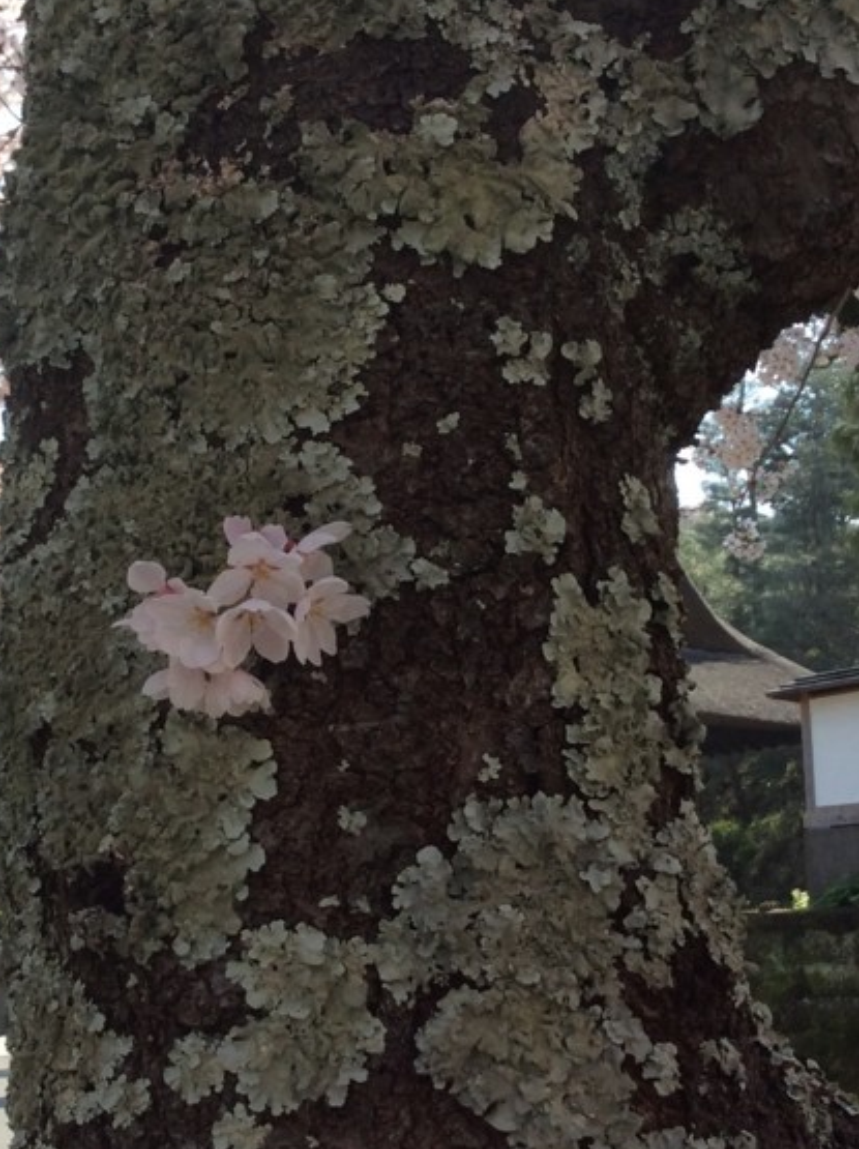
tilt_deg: +11.3
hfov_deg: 24.6
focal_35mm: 59
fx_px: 1956
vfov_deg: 32.7
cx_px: 264
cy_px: 640
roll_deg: +0.8
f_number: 2.4
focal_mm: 3.3
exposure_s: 1/590
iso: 32
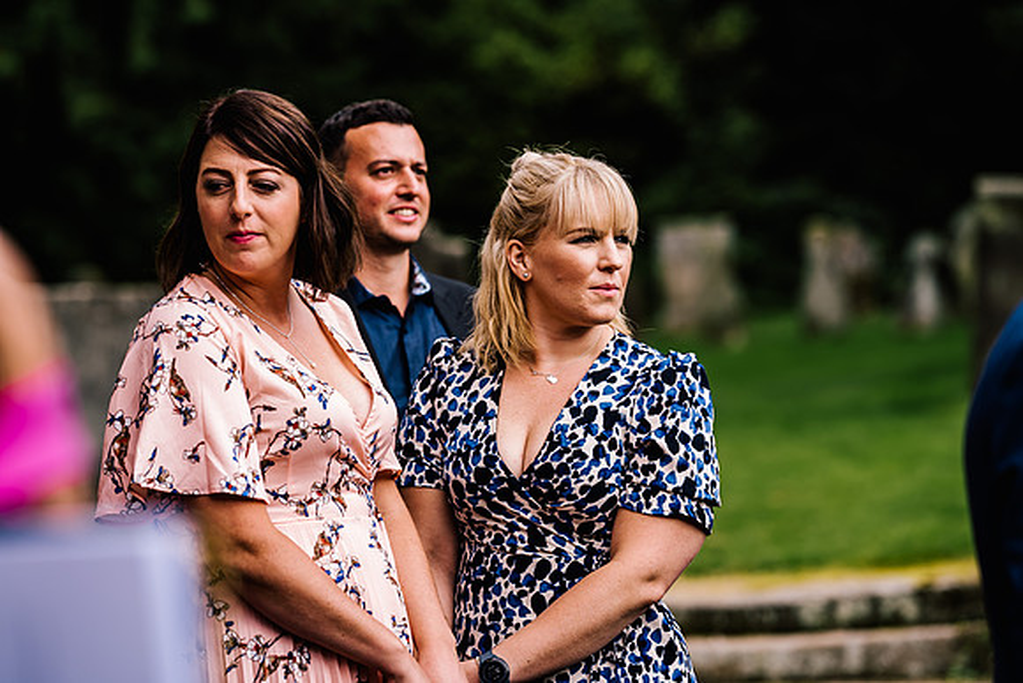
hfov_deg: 15.2
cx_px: 512
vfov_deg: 10.2
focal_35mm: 135
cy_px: 342
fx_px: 3837
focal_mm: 135
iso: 50
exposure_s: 1/250
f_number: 3.2
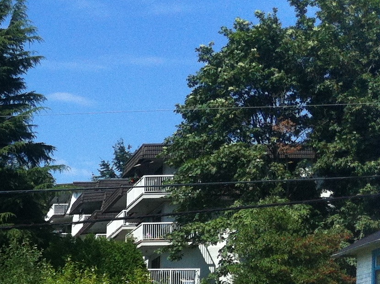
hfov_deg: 16.3
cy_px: 383
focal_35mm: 109
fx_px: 1195
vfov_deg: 13.0
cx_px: -211
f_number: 2.8
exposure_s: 1/1436
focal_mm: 3.85
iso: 80
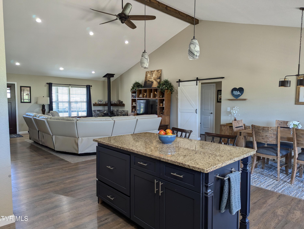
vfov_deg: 56.9
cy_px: 114
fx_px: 211
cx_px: 152
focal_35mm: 24
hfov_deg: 71.5
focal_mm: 6.81
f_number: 1.85
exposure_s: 1/60
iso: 89
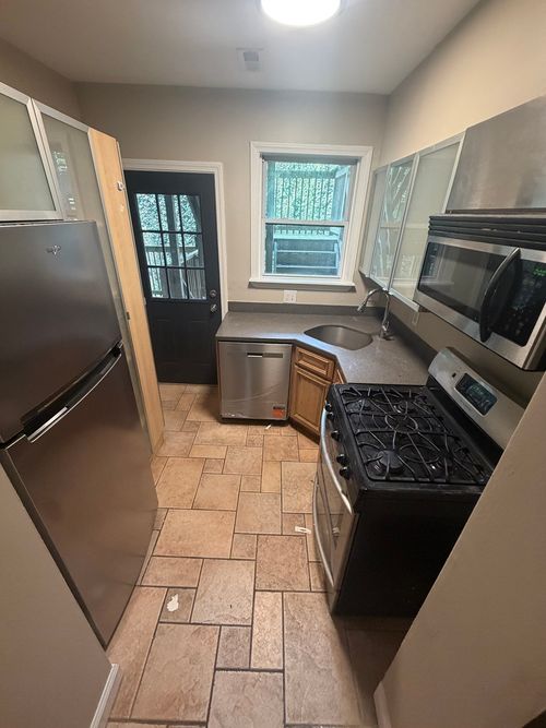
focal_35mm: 14
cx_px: 273
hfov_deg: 85.7
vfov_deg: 102.1
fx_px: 295
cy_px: 364
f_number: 2.2
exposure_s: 1/60
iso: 320
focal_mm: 2.22
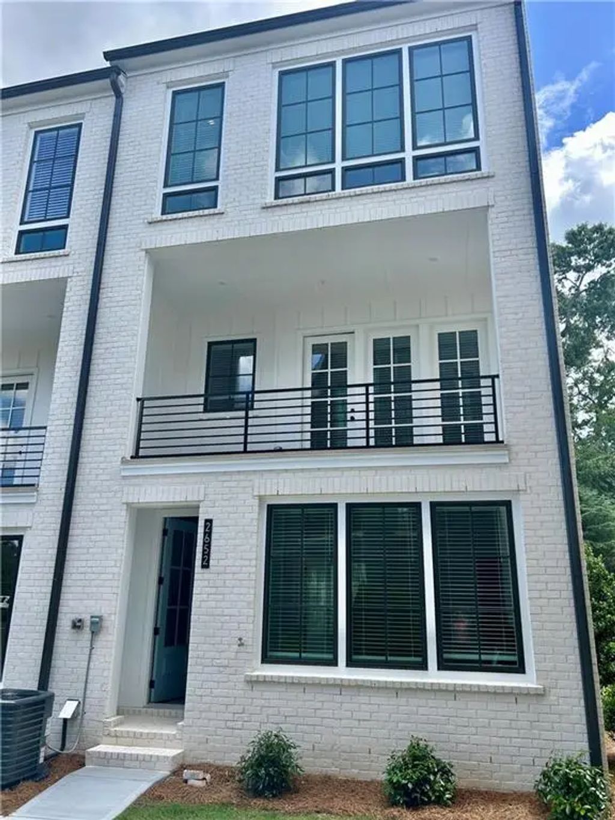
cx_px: 308
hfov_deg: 53.1
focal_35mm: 26
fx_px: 616
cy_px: 410
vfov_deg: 67.3
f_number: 1.5
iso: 50
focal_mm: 5.7
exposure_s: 1/1196
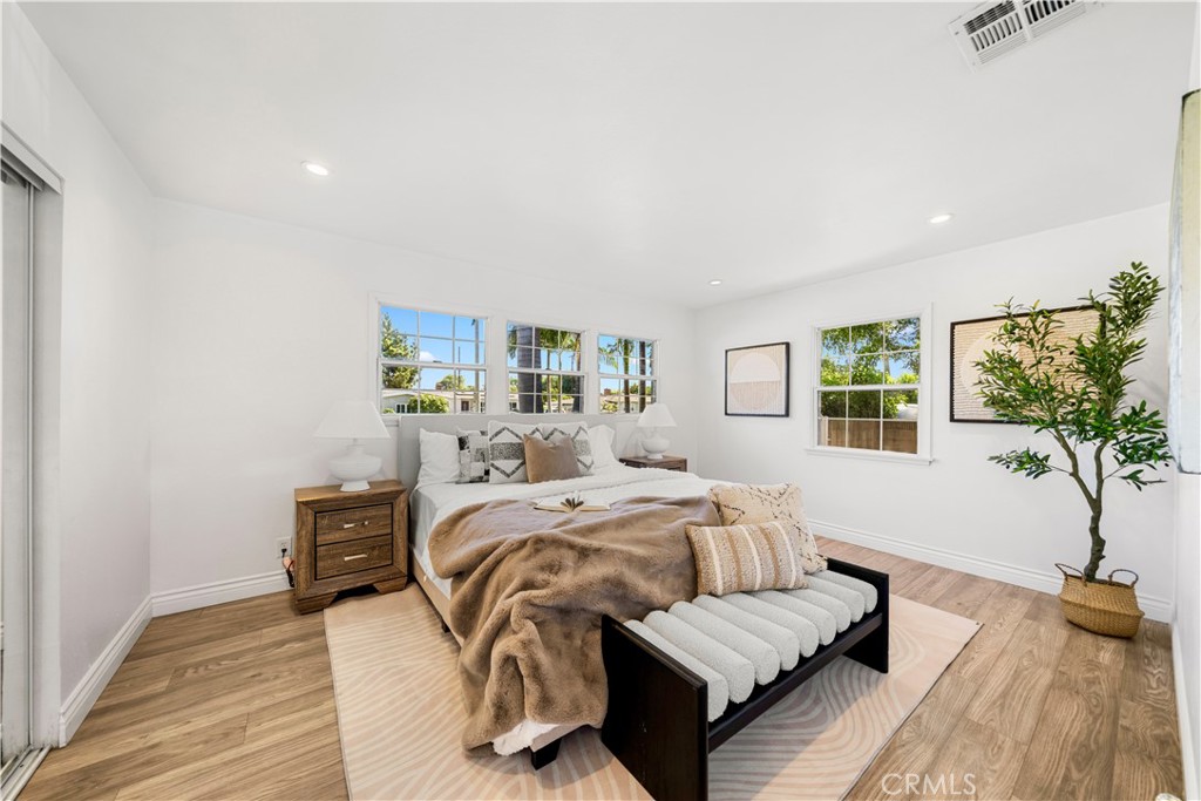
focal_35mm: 12
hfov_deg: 112.6
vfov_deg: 90.0
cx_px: 600
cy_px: 400
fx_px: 400
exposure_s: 1
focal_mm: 12
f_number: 5.6
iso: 100
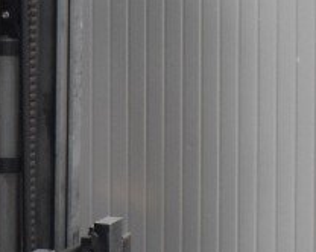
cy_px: 18
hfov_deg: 8.6
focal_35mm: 220
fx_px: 2053
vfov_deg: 7.0
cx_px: -187
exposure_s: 1/30
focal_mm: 27
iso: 1250
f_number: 5
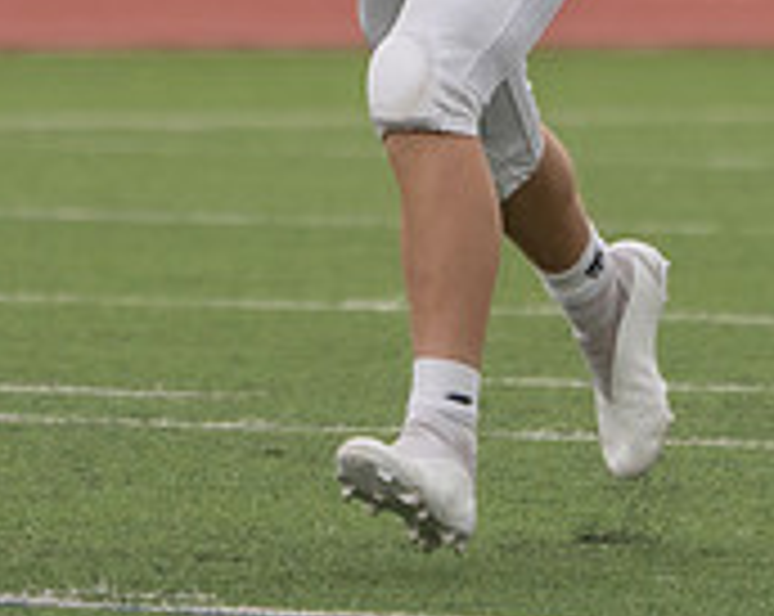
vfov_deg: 1.1
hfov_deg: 1.4
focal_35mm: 1363
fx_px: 31170
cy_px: -212
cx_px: 334
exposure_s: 1/1000
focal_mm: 303
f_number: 5.6
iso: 800
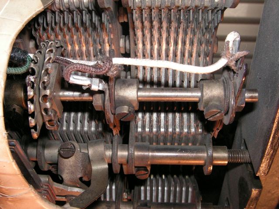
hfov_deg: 49.0
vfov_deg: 37.7
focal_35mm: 38
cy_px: 104
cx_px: 140
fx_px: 306
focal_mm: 6.3
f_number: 6.6
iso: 160
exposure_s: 1/45
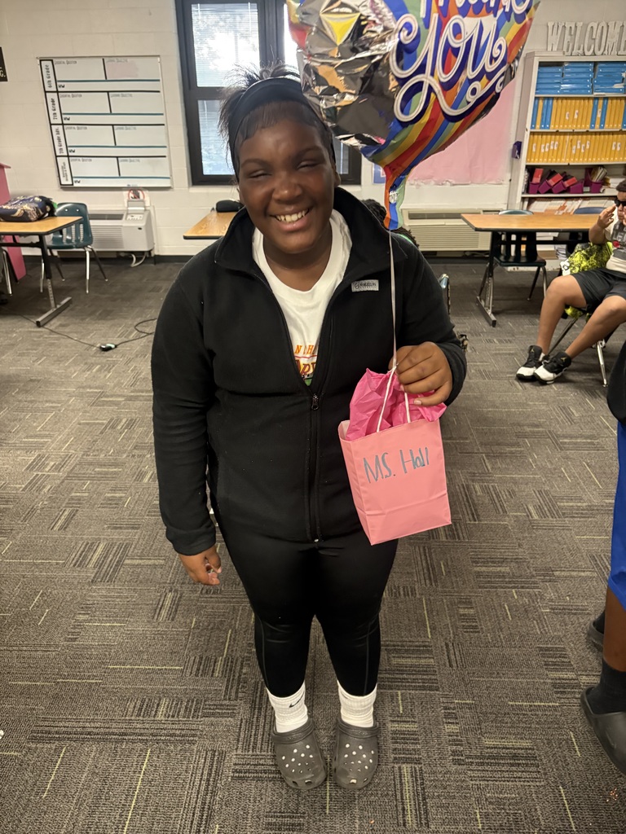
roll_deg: +1.7
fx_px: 627
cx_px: 313
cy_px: 417
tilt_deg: -25.8
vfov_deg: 67.3
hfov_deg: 53.1
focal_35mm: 26
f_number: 1.6
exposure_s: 1/60
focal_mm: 5.96
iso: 500
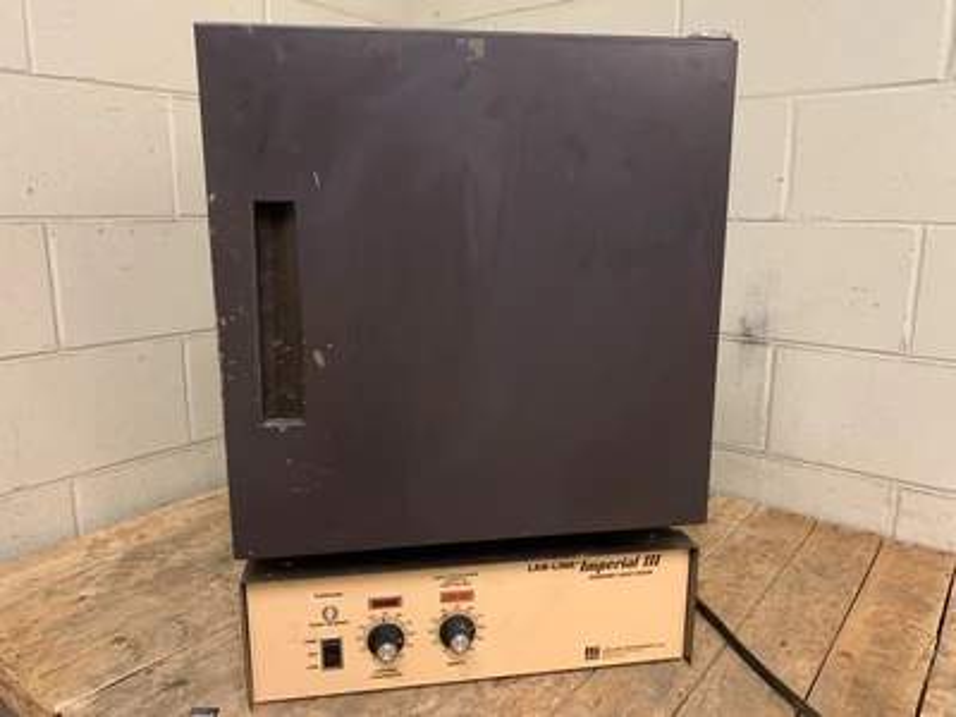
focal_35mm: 26
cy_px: 358
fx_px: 718
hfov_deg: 67.3
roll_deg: -1.4
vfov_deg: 53.1
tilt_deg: -11.0
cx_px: 478
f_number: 1.8
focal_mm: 4.25
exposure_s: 1/60
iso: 320
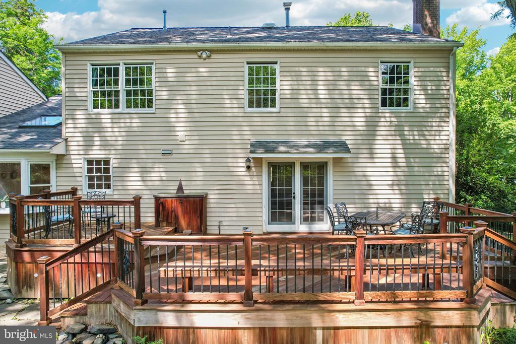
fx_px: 315
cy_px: 172
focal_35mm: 22
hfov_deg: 78.6
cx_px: 258
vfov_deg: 57.2
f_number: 2.8
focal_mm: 8.4
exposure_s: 1/250
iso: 100
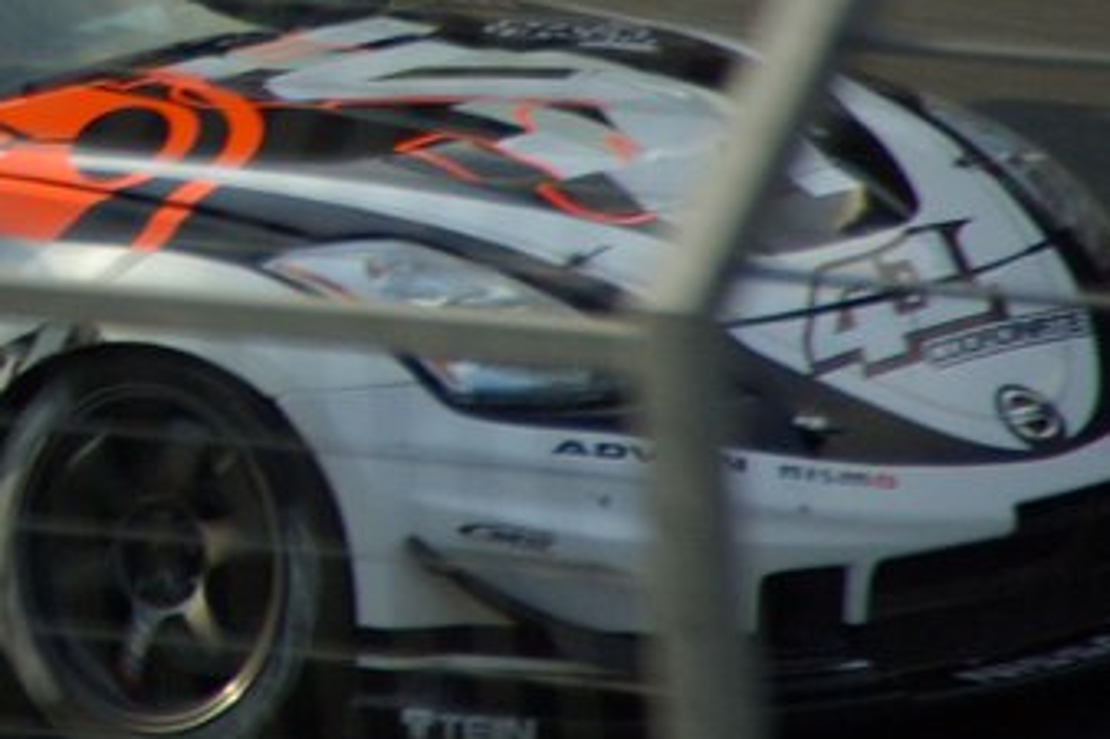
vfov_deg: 1.7
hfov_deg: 2.5
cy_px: -205
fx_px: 25208
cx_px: -499
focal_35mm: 818
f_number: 6.2
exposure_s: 1/750
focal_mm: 180
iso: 400
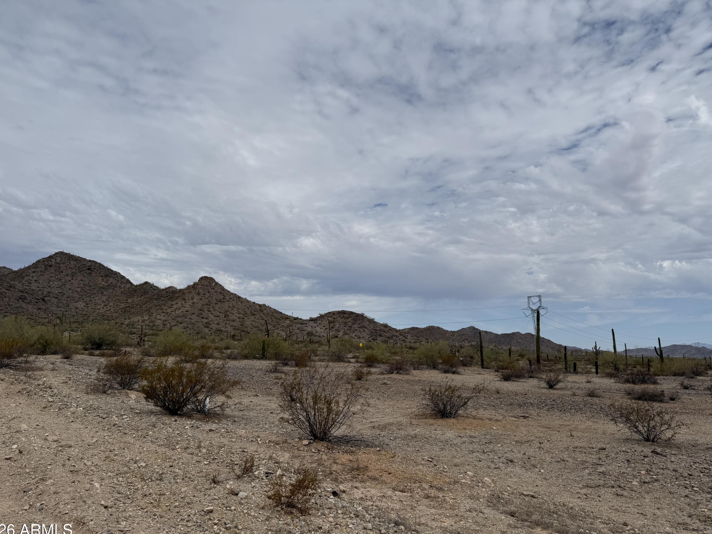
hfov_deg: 69.4
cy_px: 277
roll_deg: -0.5
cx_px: 350
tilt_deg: +8.2
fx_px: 514
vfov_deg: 54.9
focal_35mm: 25
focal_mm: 6.76
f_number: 1.78
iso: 80
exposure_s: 1/14286
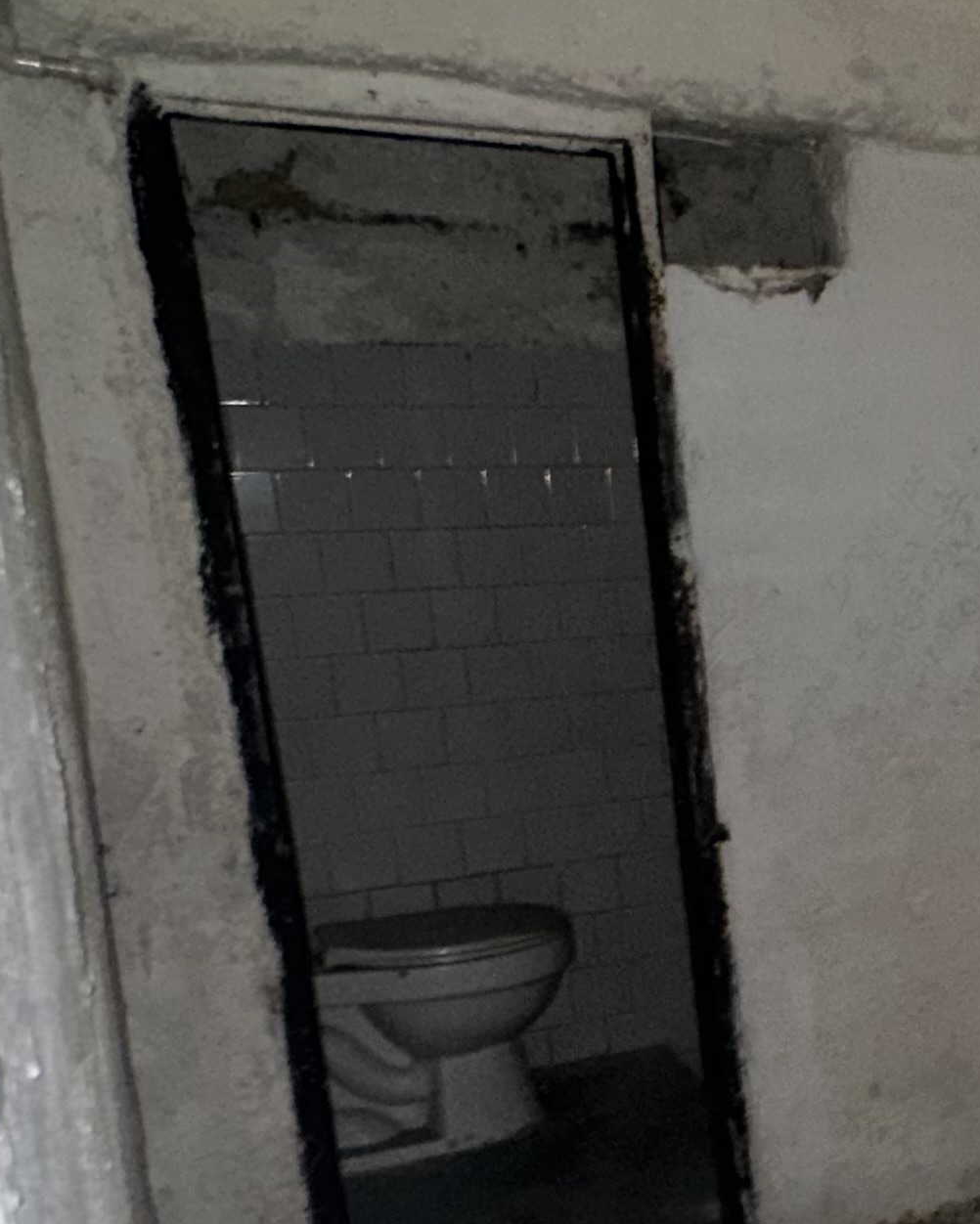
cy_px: 779
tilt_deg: -10.5
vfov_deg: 41.6
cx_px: 1275
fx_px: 1595
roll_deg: +1.5
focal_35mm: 44
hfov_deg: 28.2
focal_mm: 2.22
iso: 160
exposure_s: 1/18
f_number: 2.2
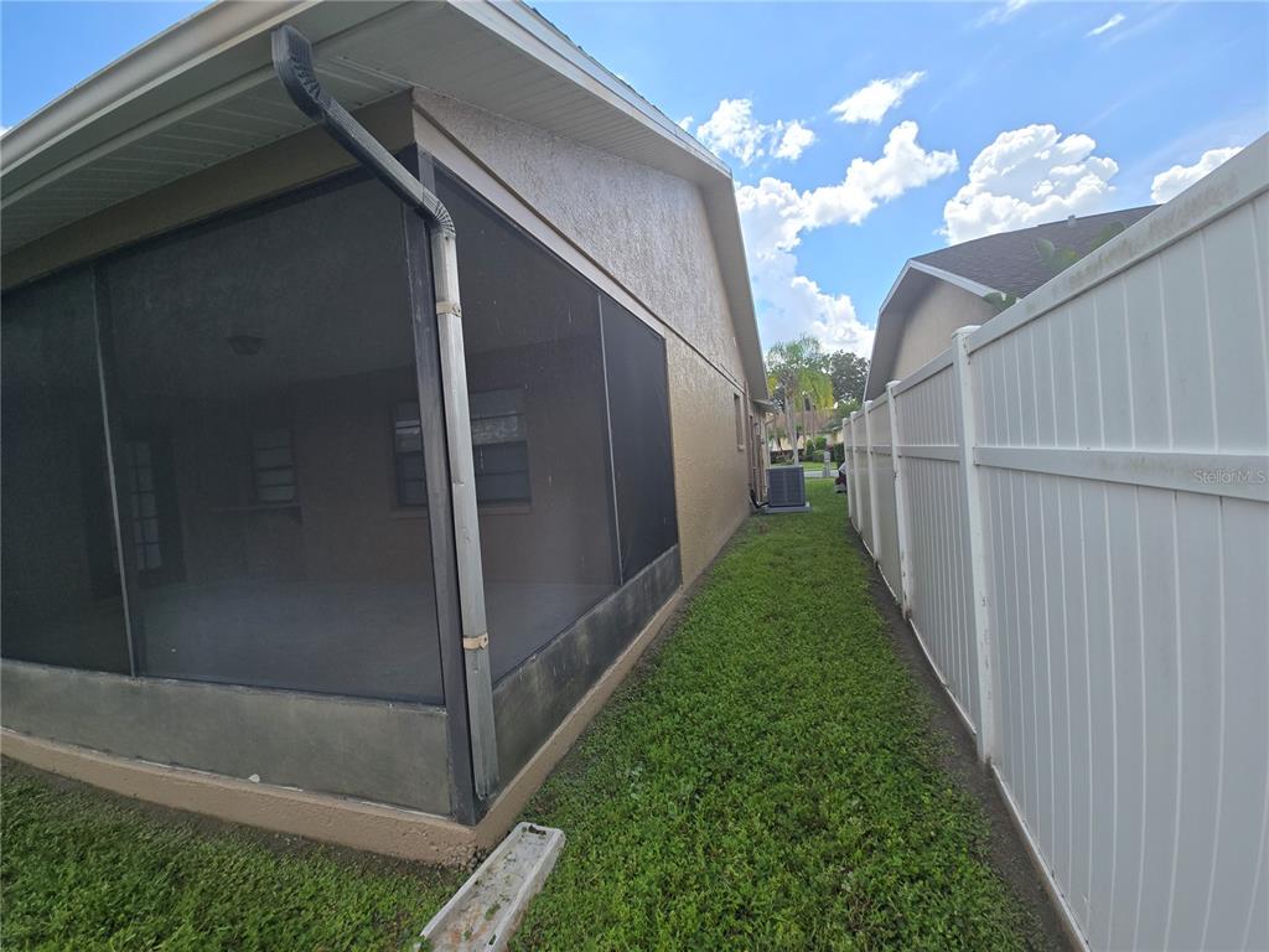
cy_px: 476
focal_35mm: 13
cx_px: 634
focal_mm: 2.2
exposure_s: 1/1325
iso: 50
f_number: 2.2
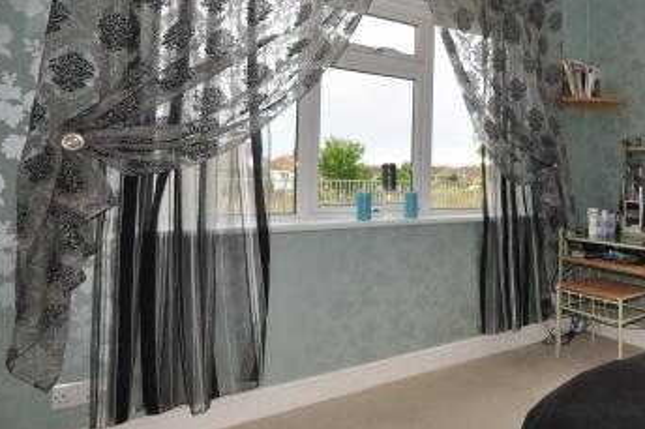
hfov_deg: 58.6
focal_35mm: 27
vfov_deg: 47.4
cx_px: 568
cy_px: 159
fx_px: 483
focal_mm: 10
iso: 200
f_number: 11
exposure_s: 1/100
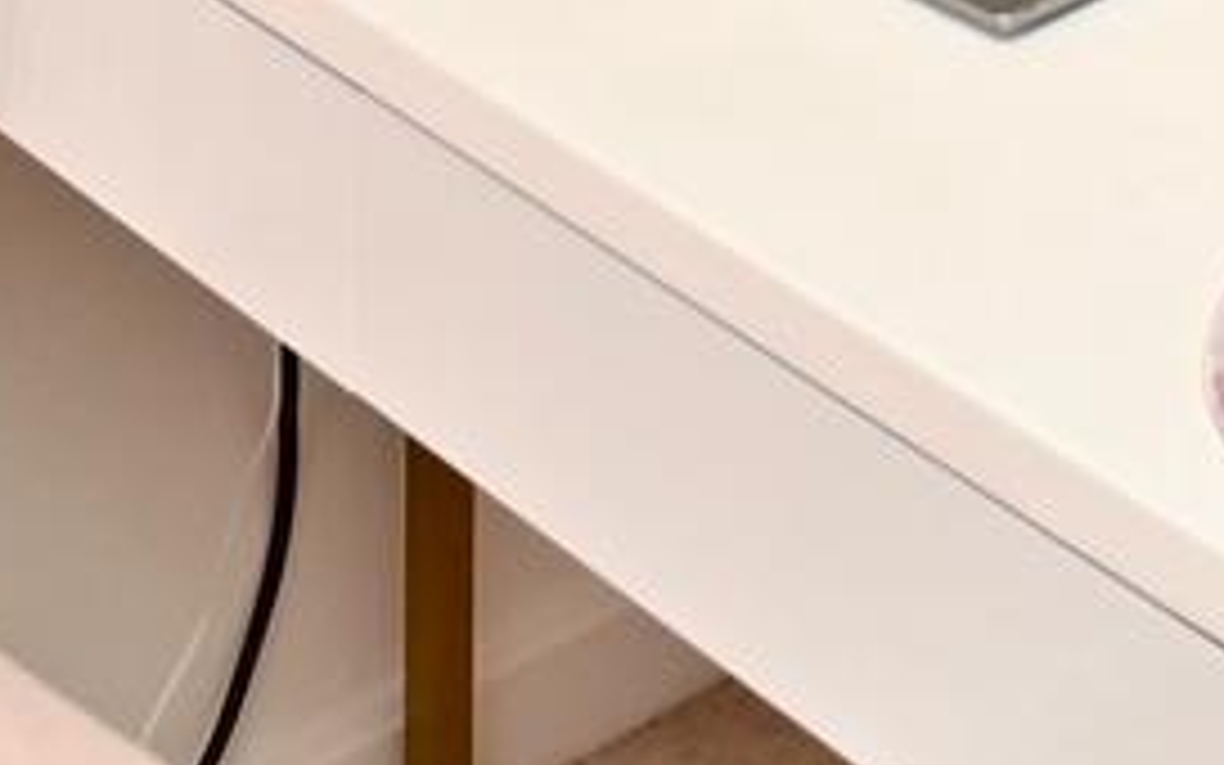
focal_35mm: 115
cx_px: 1886
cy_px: -2189
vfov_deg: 7.9
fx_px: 3836
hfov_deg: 16.4
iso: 200
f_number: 7.1
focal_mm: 10
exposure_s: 1/60
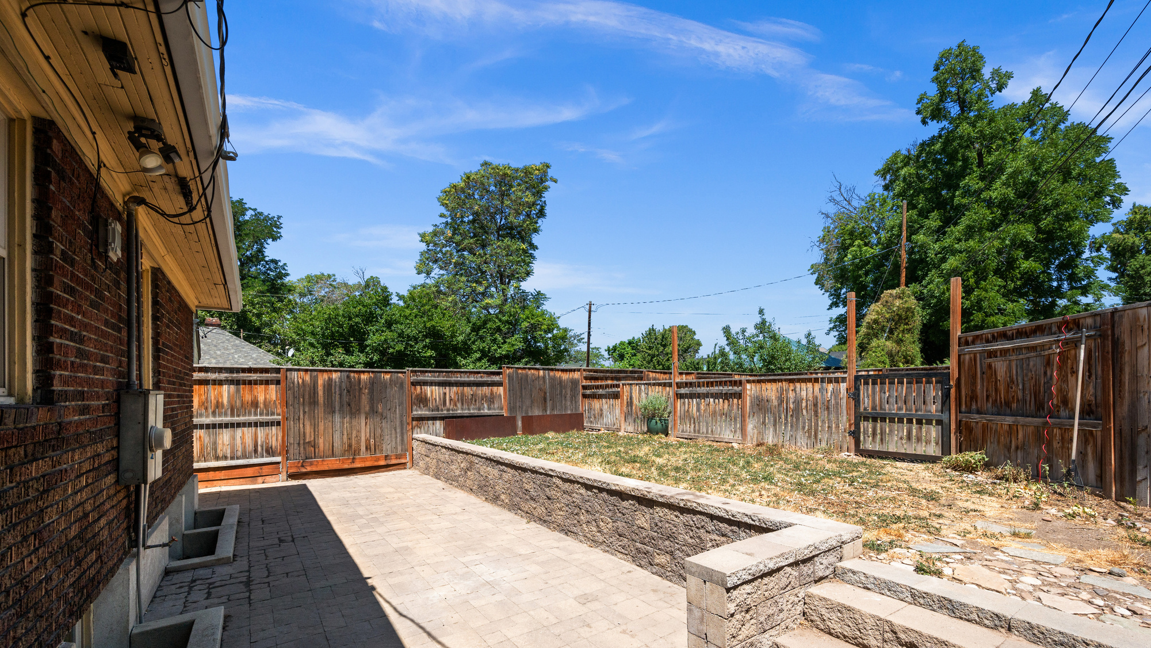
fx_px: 458
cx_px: 579
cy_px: 388
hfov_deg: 103.0
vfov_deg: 69.8
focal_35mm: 15
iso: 500
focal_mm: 14
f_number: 7.1
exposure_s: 1/1600
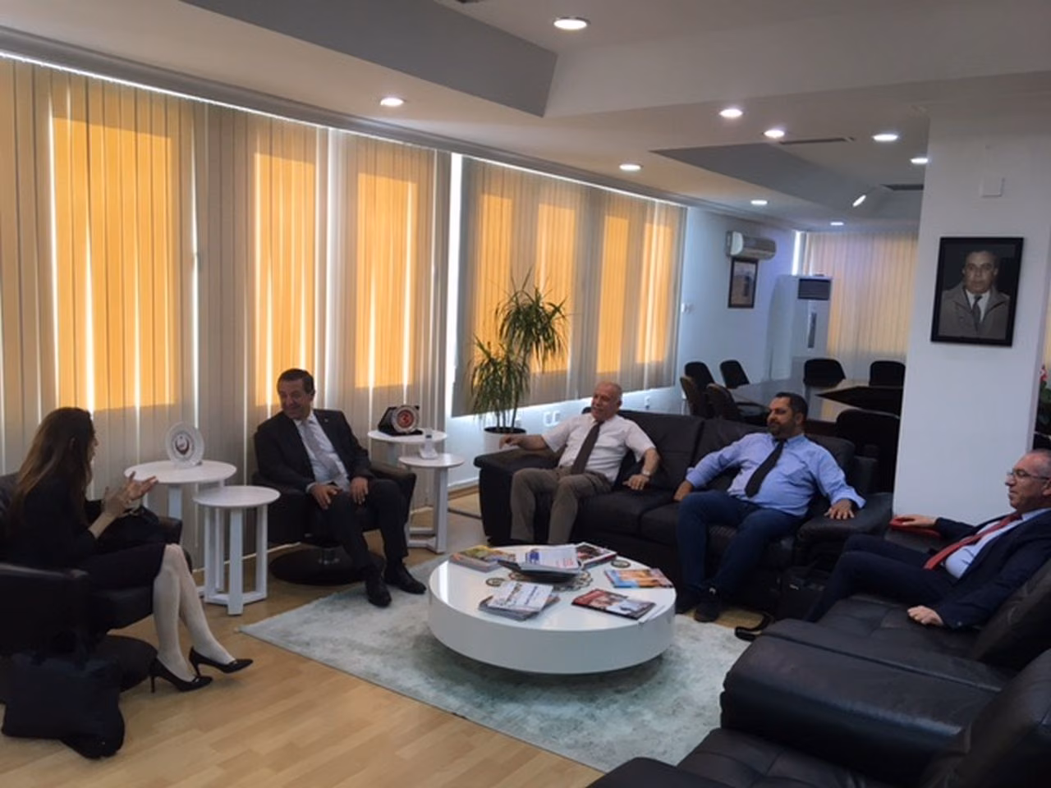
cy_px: 394
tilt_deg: -6.4
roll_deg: -3.3
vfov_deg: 48.2
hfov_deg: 61.7
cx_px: 526
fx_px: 880
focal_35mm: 29
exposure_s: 1/33
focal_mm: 4.15
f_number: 2.2
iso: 25
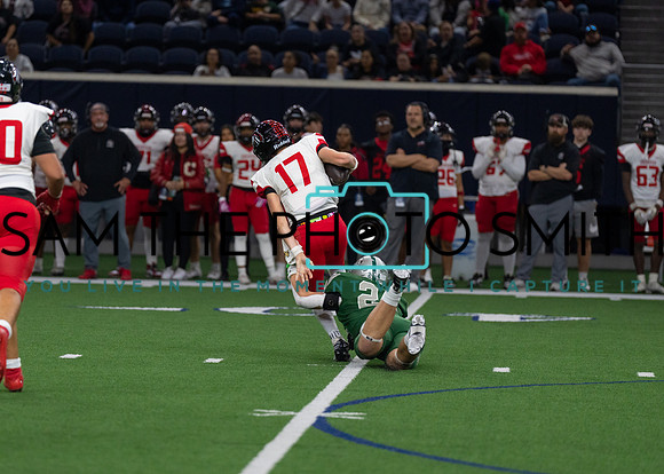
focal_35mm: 272
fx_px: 5134
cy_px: 212
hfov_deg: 7.4
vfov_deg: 5.3
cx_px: 273
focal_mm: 200
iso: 1600
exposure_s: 1/1250
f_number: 2.8
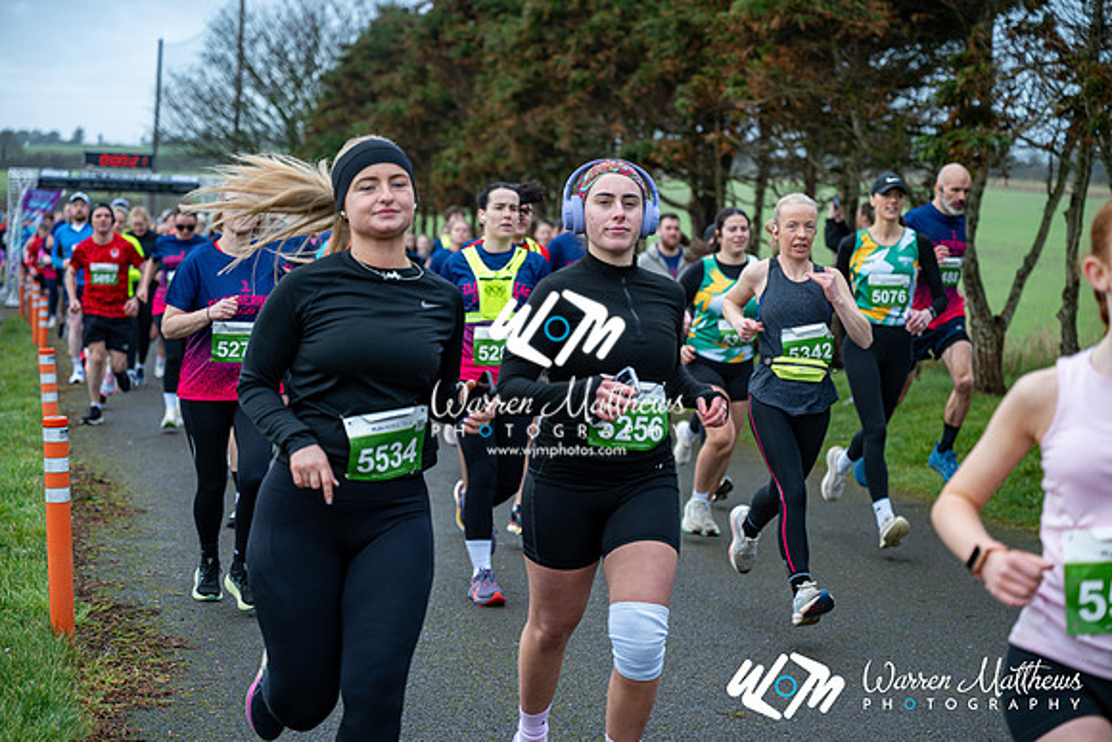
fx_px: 2163
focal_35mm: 70
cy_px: 371
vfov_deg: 19.5
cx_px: 556
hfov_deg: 28.8
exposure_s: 1/1250
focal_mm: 70
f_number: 2.8
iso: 320
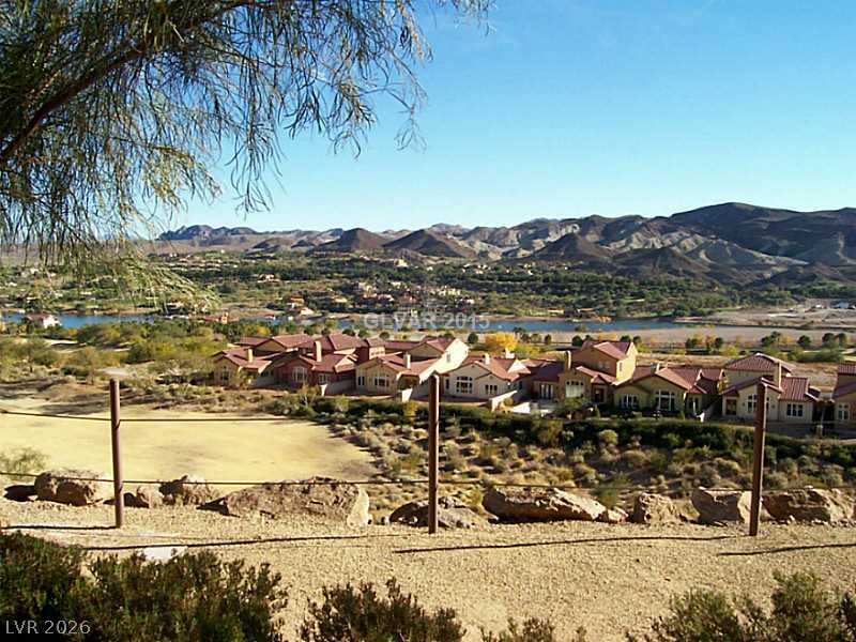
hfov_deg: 54.0
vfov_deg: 41.8
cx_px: 428
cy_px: 321
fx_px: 841
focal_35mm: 34
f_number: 5.1
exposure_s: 1/283
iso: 80
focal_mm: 5.6
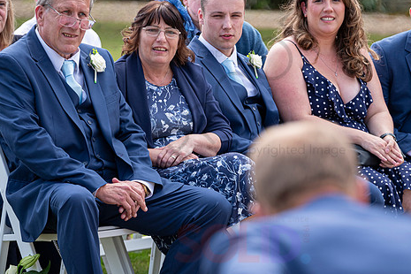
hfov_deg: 9.5
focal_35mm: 216
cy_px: 117
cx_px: 244
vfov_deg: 6.4
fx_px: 2466
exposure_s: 1/1000
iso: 200
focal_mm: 115
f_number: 2.8
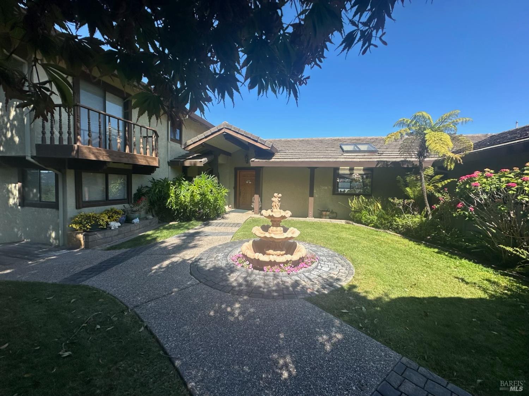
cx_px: 264
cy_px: 198
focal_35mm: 14
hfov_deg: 102.1
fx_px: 214
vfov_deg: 85.7
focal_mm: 2.22
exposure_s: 1/1114
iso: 50
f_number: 2.2
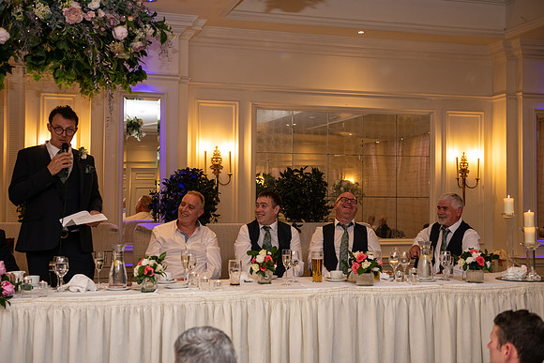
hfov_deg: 41.1
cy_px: 182
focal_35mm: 48
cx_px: 272
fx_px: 725
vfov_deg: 28.1
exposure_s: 1/160
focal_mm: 48
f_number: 3.5
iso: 640
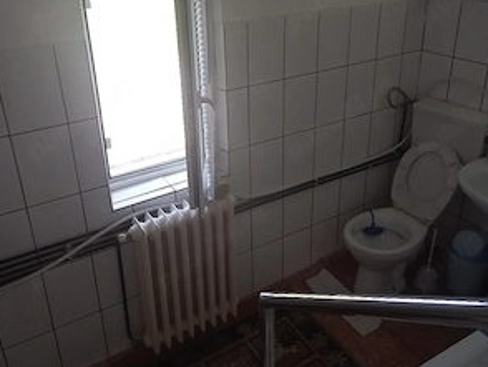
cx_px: 244
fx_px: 480
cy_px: 138
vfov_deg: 41.5
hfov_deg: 53.9
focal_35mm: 34
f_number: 2
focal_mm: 4.6
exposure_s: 1/50
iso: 64
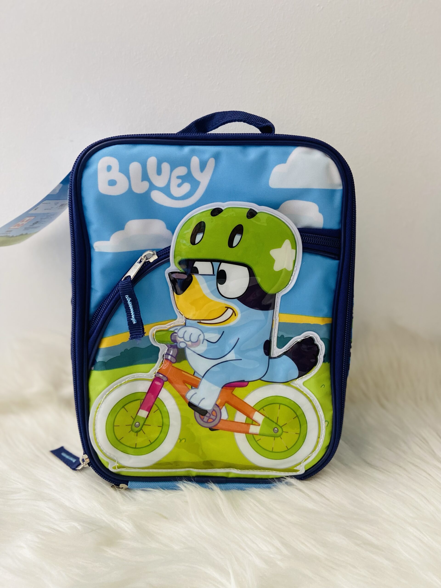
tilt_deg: -14.2
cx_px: 220
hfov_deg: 53.1
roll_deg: +0.6
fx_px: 442
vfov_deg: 67.3
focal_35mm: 26
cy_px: 294
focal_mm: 4.25
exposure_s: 1/60
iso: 250
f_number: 1.8
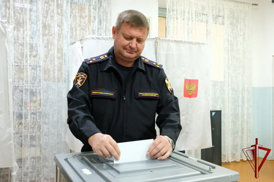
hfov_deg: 57.2
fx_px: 251
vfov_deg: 40.0
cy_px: 91
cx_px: 137
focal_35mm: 33
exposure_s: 1/125
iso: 12800
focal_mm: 22.3
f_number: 5.6
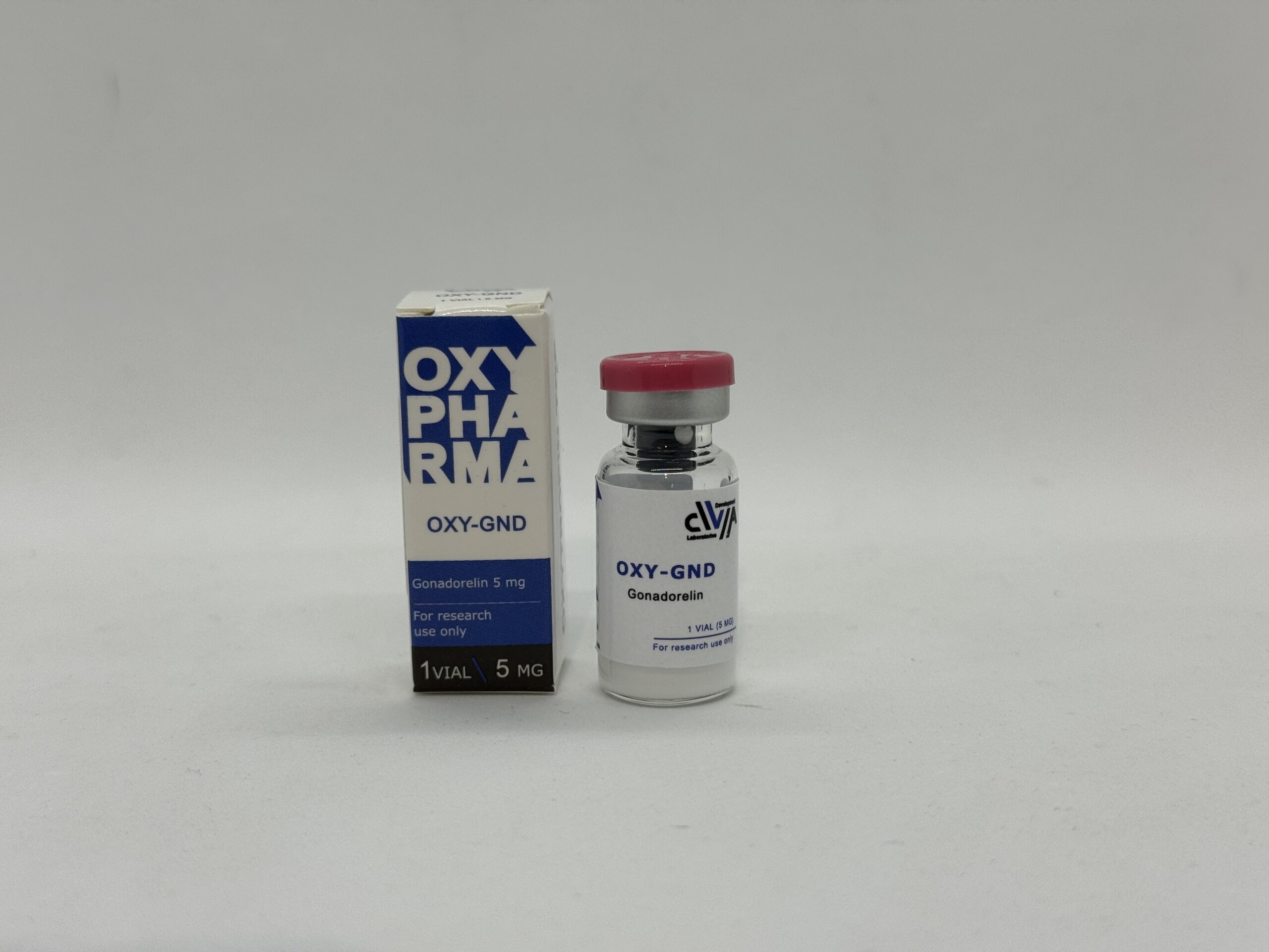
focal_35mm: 48
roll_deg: +0.1
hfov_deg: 39.7
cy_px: 476
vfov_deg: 30.3
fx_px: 1760
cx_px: 634
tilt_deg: -11.0
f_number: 1.78
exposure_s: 1/527
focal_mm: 6.76
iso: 64
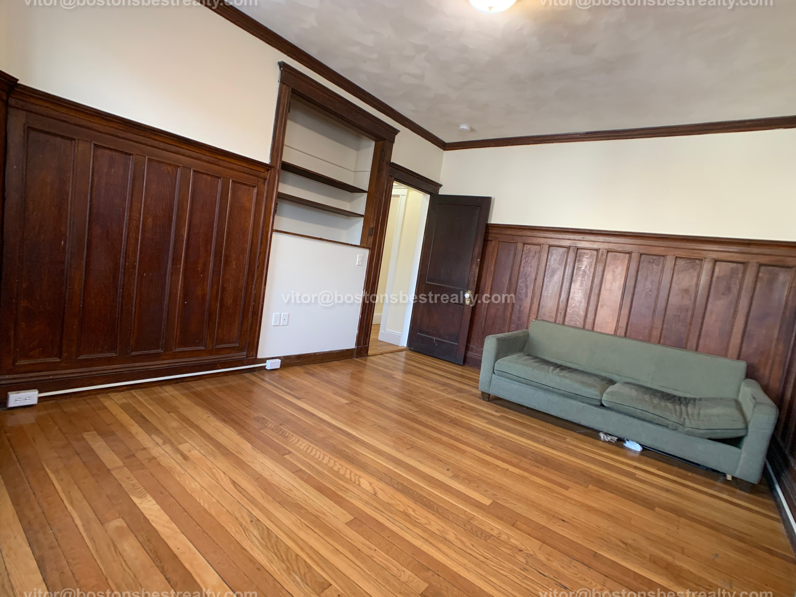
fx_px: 598
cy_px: 298
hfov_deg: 67.3
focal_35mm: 26
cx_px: 398
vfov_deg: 53.1
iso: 200
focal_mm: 4.25
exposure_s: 1/60
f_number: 1.8
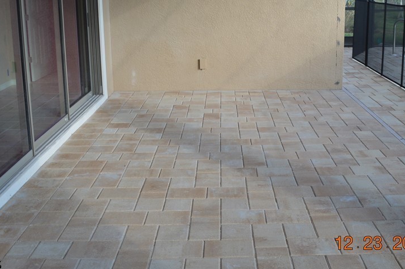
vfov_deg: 32.0
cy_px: 69
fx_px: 461
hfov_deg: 47.2
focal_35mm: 41
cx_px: 240
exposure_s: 1/100
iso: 400
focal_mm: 18
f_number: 5.6
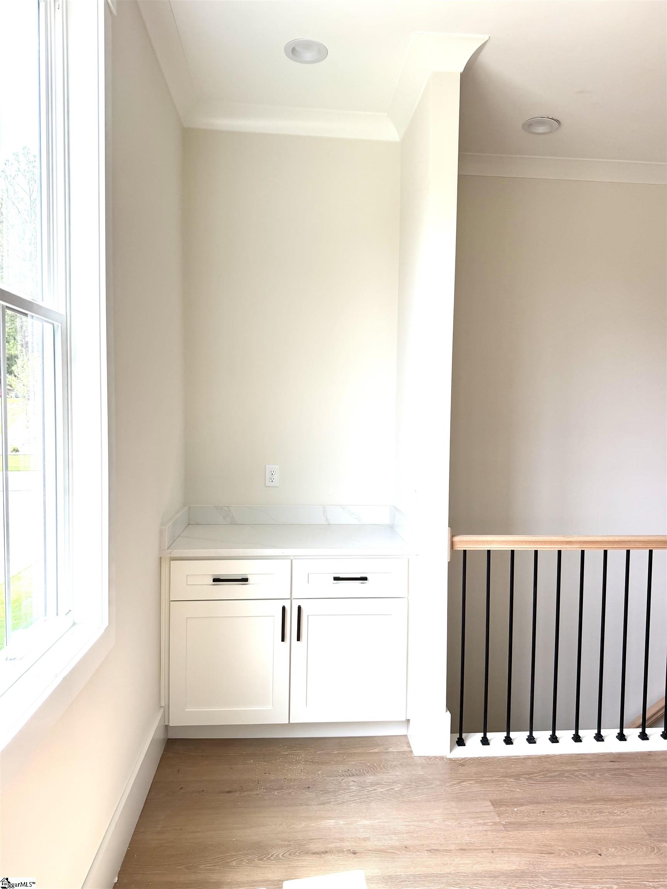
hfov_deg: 56.8
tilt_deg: -2.7
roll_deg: +0.7
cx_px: 334
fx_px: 617
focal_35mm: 24
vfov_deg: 71.6
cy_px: 444
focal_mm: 6.76
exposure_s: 1/750
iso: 100
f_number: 1.78
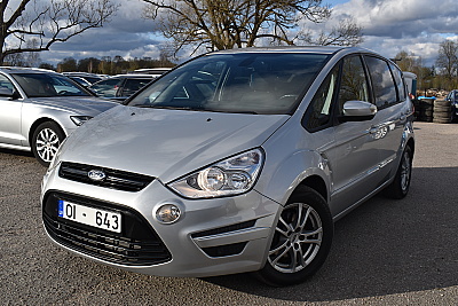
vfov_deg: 36.9
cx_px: 229
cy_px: 153
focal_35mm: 36
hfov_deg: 53.1
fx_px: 458
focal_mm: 24
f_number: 8
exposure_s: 1/640
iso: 200
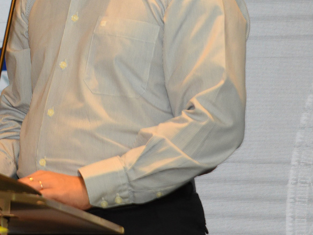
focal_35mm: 230
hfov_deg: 8.6
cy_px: -101
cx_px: 65
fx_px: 2080
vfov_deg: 6.4
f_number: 3.5
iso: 1250
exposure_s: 1/250
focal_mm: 70
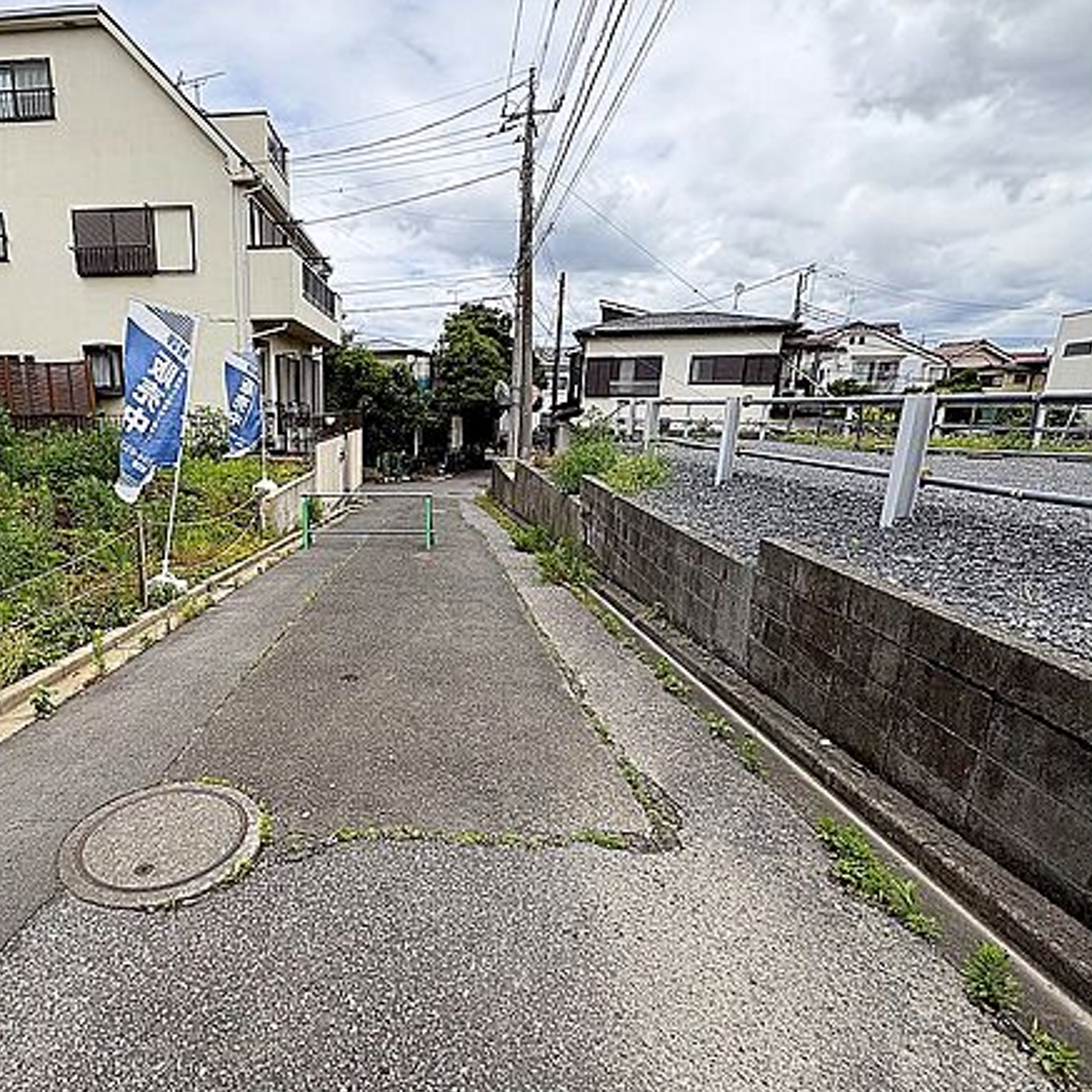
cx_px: 360
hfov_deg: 81.0
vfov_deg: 84.0
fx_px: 607
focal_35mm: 17
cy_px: 540
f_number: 2.2
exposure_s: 1/1236
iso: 64
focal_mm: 2.22
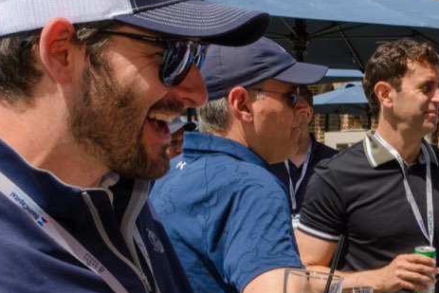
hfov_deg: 23.6
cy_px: 215
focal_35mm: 83
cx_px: 421
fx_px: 1012
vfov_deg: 16.4
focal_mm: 32
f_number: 22
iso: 640
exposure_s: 1/200
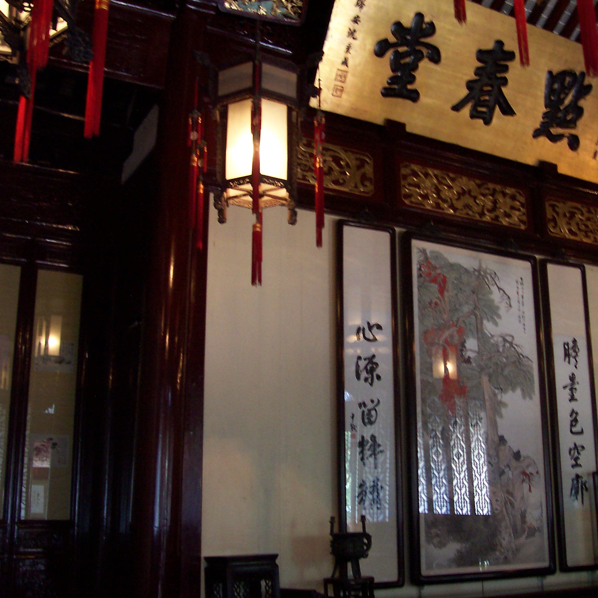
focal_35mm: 44
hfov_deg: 38.2
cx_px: 362
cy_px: 298
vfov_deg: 38.3
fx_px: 860
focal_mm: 5.6
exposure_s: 1/8
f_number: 2.8
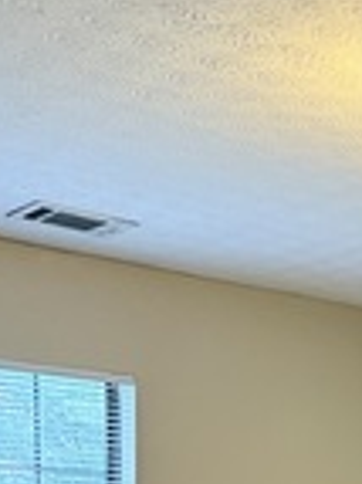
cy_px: 704
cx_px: 458
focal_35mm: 91
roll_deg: -1.4
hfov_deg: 15.5
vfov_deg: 19.2
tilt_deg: -5.1
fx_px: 1271
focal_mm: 5.96
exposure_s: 1/60
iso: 160
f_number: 1.6
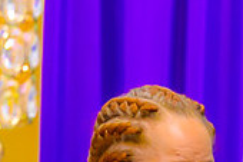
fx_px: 4660
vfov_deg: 2.0
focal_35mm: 691
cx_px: 390
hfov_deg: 3.0
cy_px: 184
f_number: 2.8
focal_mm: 135
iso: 6400
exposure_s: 1/200
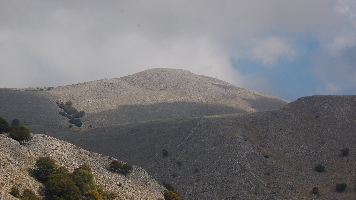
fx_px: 982
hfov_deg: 20.6
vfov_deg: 11.6
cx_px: 178
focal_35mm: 104
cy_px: 116
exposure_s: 1/2000
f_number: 11
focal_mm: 66
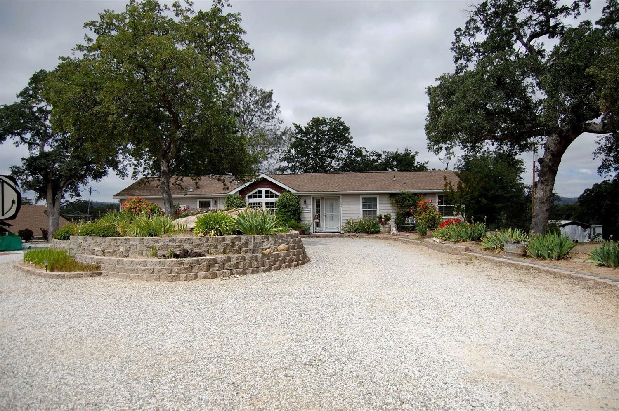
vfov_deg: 47.8
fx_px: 464
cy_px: 206
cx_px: 310
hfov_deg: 67.4
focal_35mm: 27
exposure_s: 1/2000
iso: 200
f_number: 3.5
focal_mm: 18
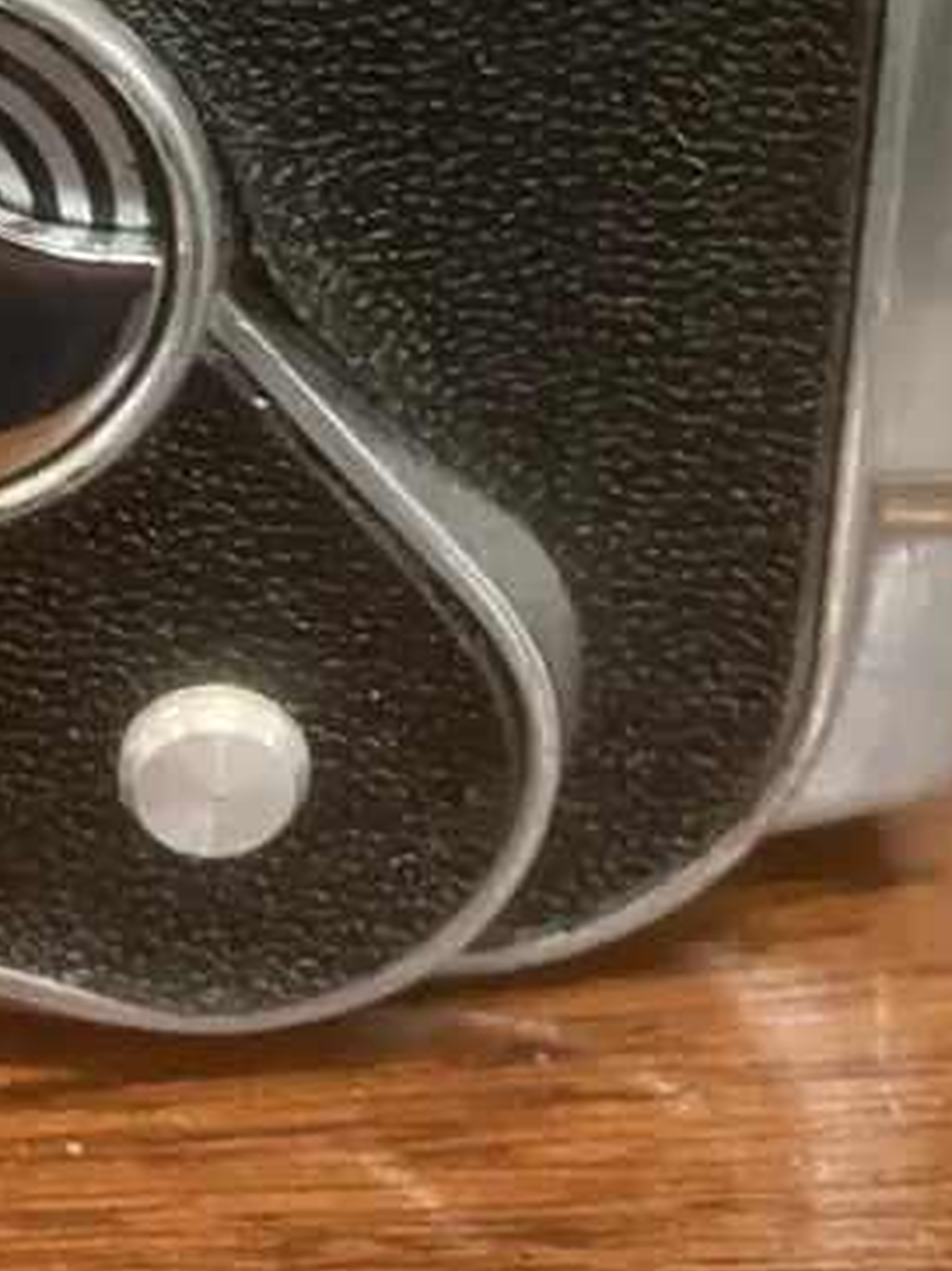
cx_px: 206
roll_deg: -0.5
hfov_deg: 18.5
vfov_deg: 22.9
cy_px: -207
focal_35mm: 79
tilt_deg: -19.1
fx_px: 2899
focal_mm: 3.99
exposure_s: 1/25
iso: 320
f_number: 1.8
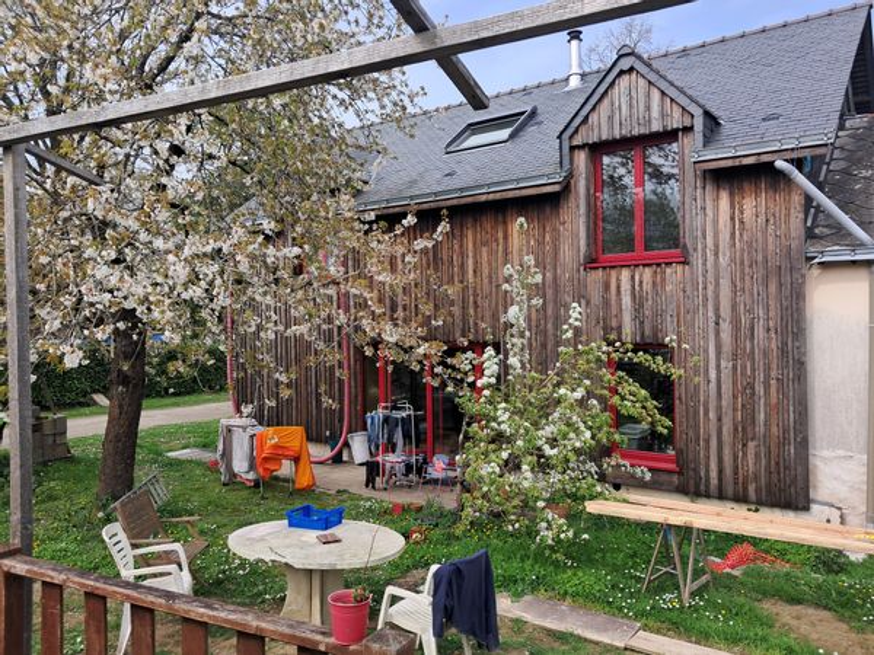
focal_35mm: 27
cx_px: 437
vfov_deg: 51.4
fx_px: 682
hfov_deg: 65.3
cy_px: 328
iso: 50
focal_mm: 4
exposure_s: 1/374
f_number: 1.8
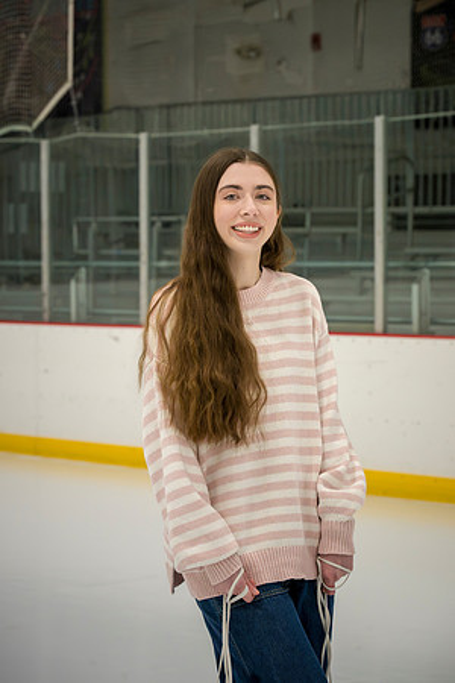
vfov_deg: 18.6
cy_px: 342
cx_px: 228
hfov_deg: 12.5
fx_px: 2085
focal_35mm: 110
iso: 3200
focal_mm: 110
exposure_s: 1/400
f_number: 8
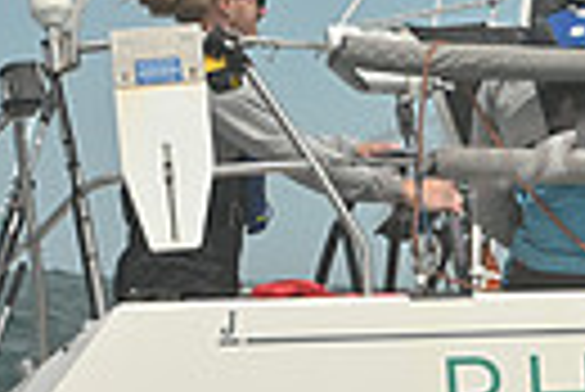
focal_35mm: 313
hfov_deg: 6.4
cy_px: 277
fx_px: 5092
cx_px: 1238
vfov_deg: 4.4
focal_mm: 70
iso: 320
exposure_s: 1/1250
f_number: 11
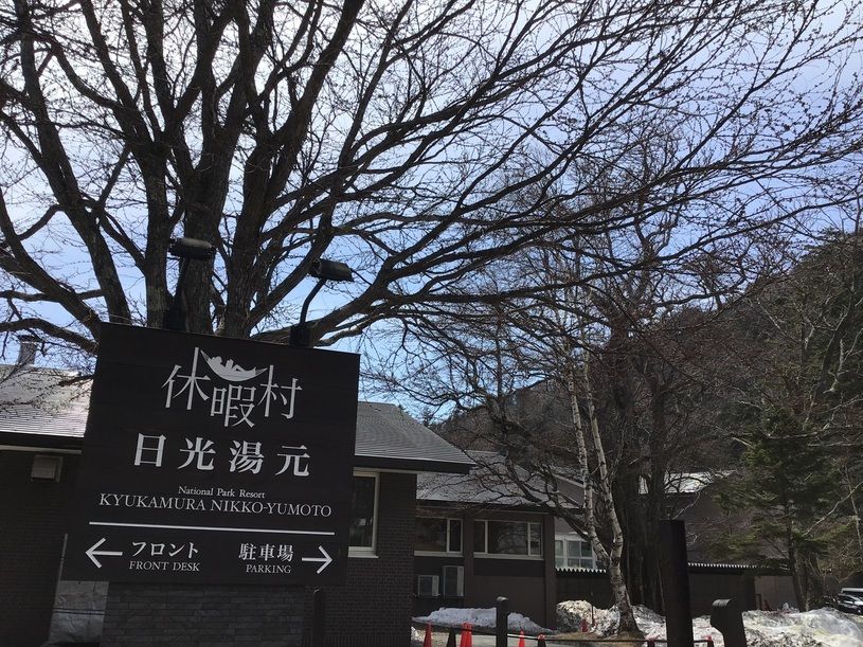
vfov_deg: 45.4
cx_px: 432
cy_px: 324
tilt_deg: +15.6
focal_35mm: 31
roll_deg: -1.7
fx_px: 773
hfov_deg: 58.4
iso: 25
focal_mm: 3.3
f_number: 2.4
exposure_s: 1/1335
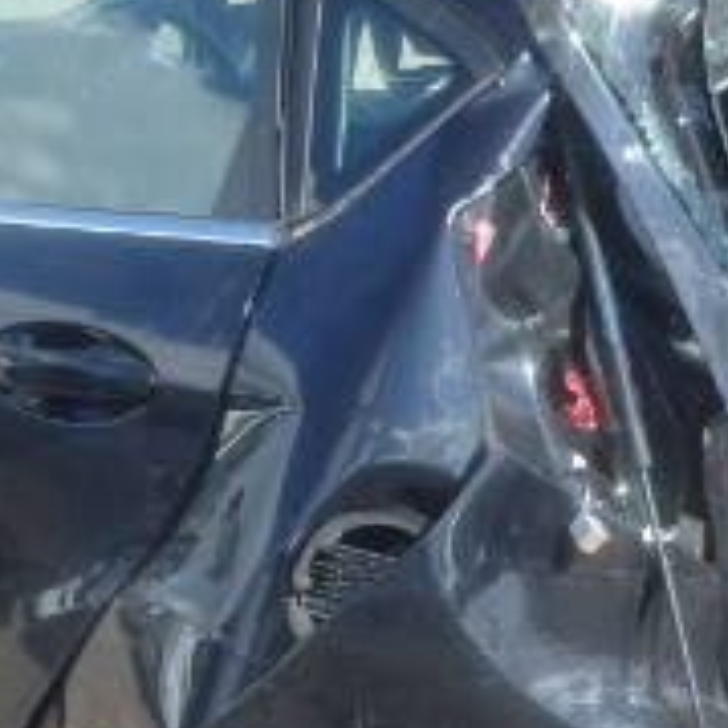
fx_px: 2712
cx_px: 309
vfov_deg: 15.2
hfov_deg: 15.3
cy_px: 590
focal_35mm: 114
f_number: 4.5
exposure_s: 1/400
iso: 125
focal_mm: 6.4
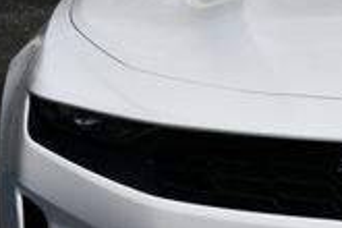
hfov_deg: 9.4
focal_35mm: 217
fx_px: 2061
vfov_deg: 6.3
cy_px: 102
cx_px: 340
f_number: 10
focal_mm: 28
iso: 100
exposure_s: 1/400
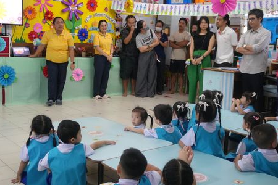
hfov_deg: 44.5
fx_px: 340
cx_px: 129
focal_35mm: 44
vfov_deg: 30.5
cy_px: 82
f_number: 4
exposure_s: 1/160
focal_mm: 22
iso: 3200
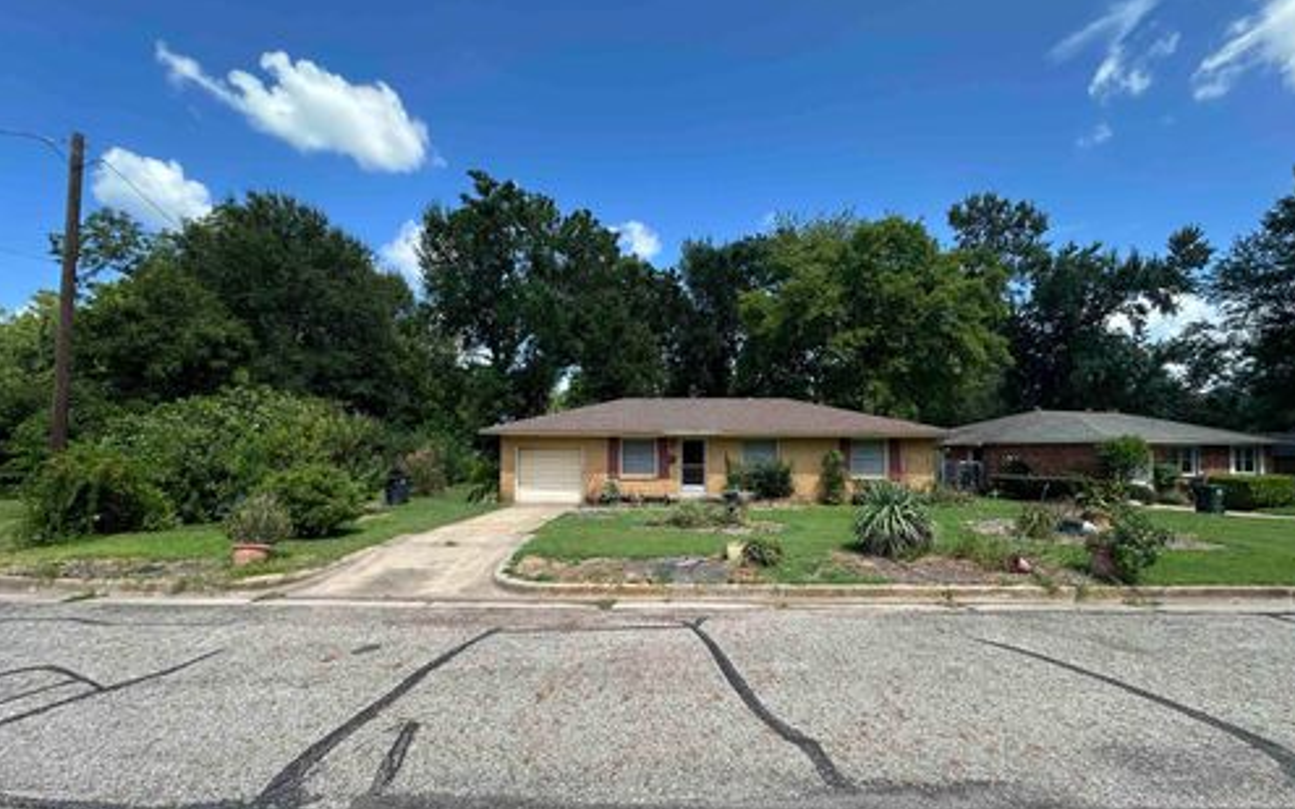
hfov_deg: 101.5
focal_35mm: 15
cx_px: 649
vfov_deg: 74.6
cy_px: 439
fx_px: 529
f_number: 2.2
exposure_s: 1/774
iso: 40
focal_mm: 2.22
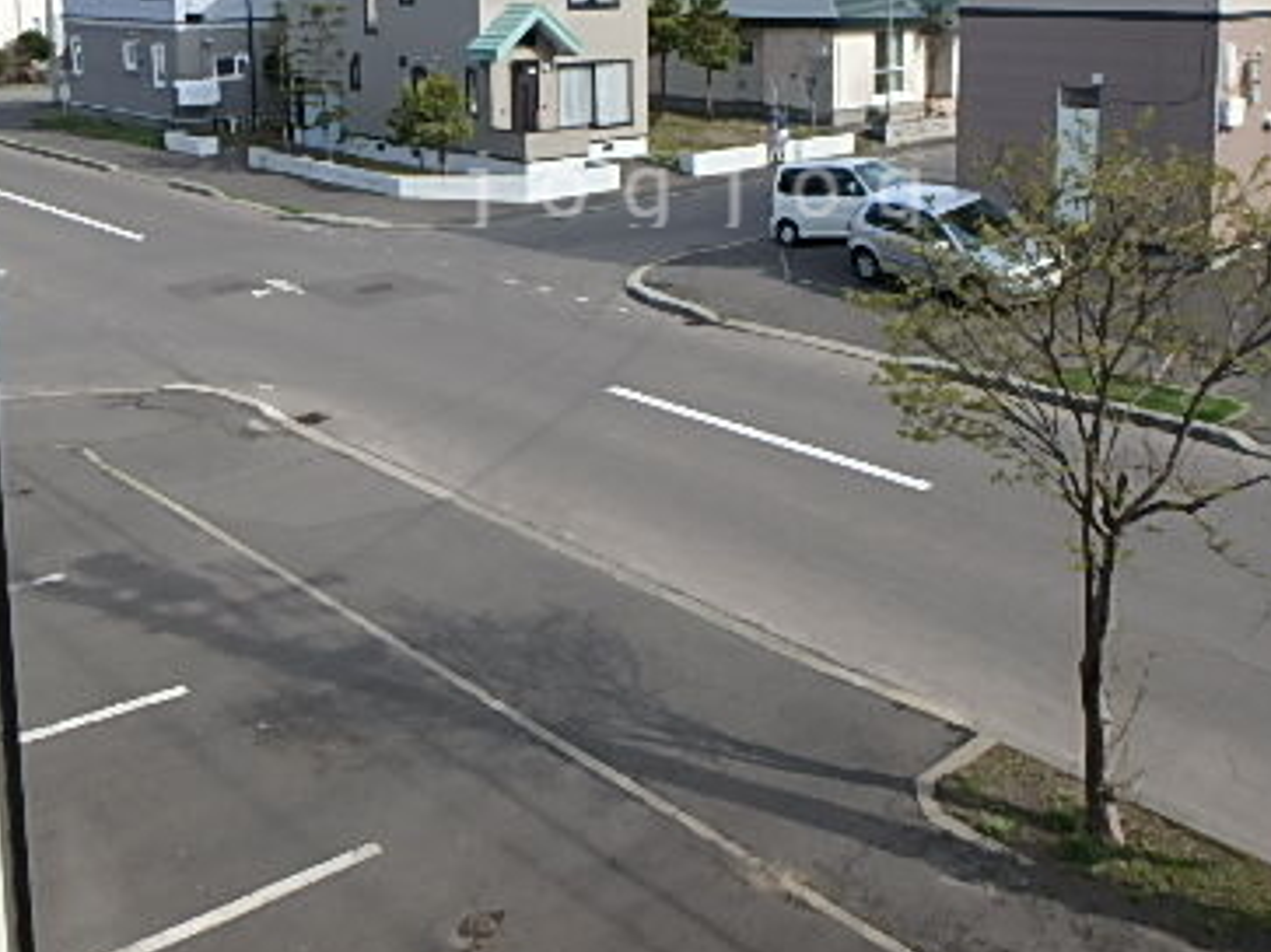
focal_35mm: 37
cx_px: 700
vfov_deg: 37.2
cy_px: 186
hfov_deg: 50.1
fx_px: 1358
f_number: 3.5
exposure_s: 1/800
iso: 125
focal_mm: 3.7
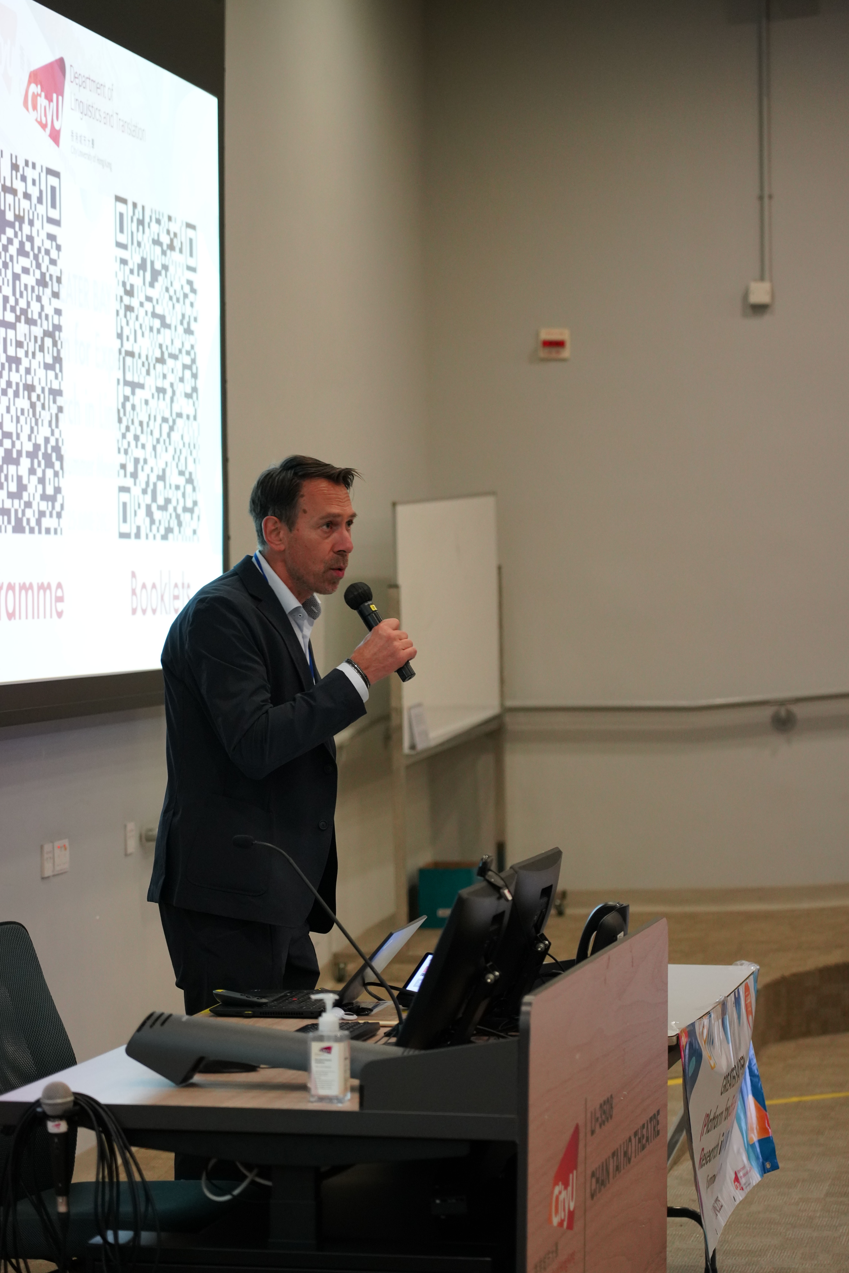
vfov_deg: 19.5
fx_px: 3713
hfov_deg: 13.0
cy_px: 636
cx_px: 424
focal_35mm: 105
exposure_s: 1/125
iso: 3200
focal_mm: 105
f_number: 4
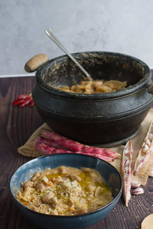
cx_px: 76
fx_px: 478
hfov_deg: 18.2
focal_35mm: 75
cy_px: 114
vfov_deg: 27.0
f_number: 5.6
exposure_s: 1/60
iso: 800
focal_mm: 50
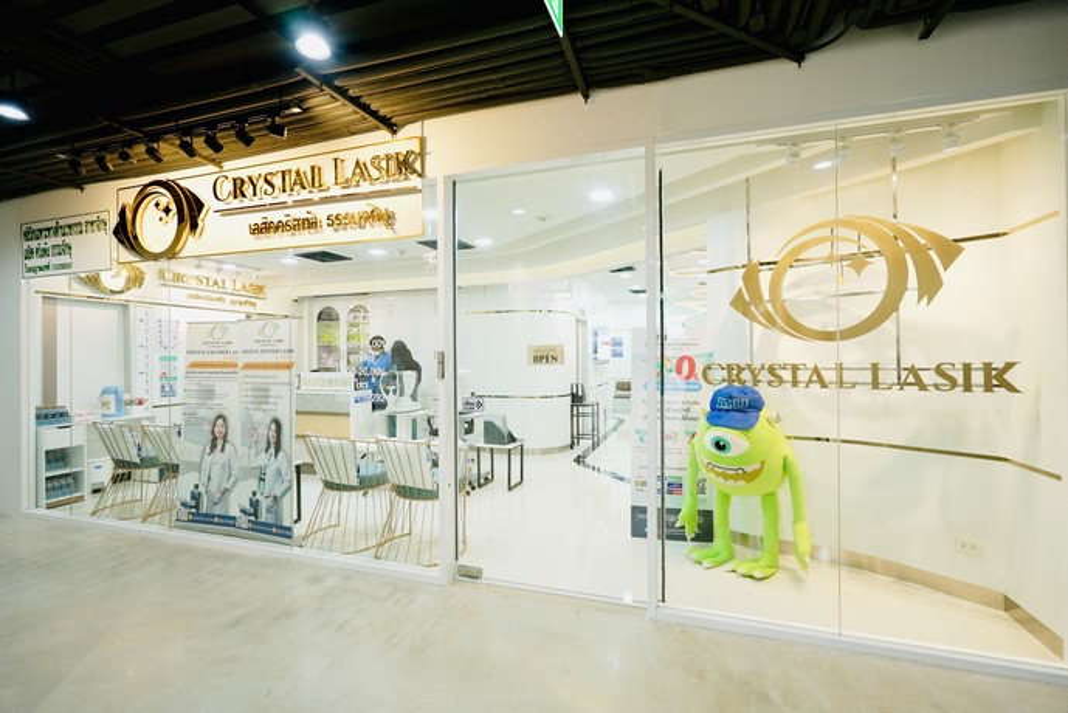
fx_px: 475
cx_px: 534
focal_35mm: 16
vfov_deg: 73.8
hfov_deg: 96.7
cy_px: 356
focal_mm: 16
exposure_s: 1/200
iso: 1600
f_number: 4
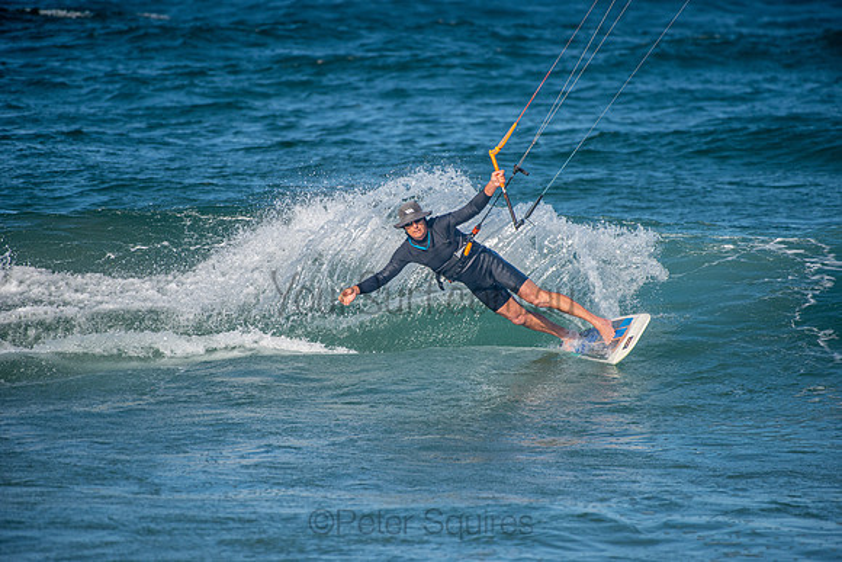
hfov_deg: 4.1
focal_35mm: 500
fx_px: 11697
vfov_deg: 2.8
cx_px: 421
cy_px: 281
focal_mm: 500
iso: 250
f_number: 5.6
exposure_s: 1/1600
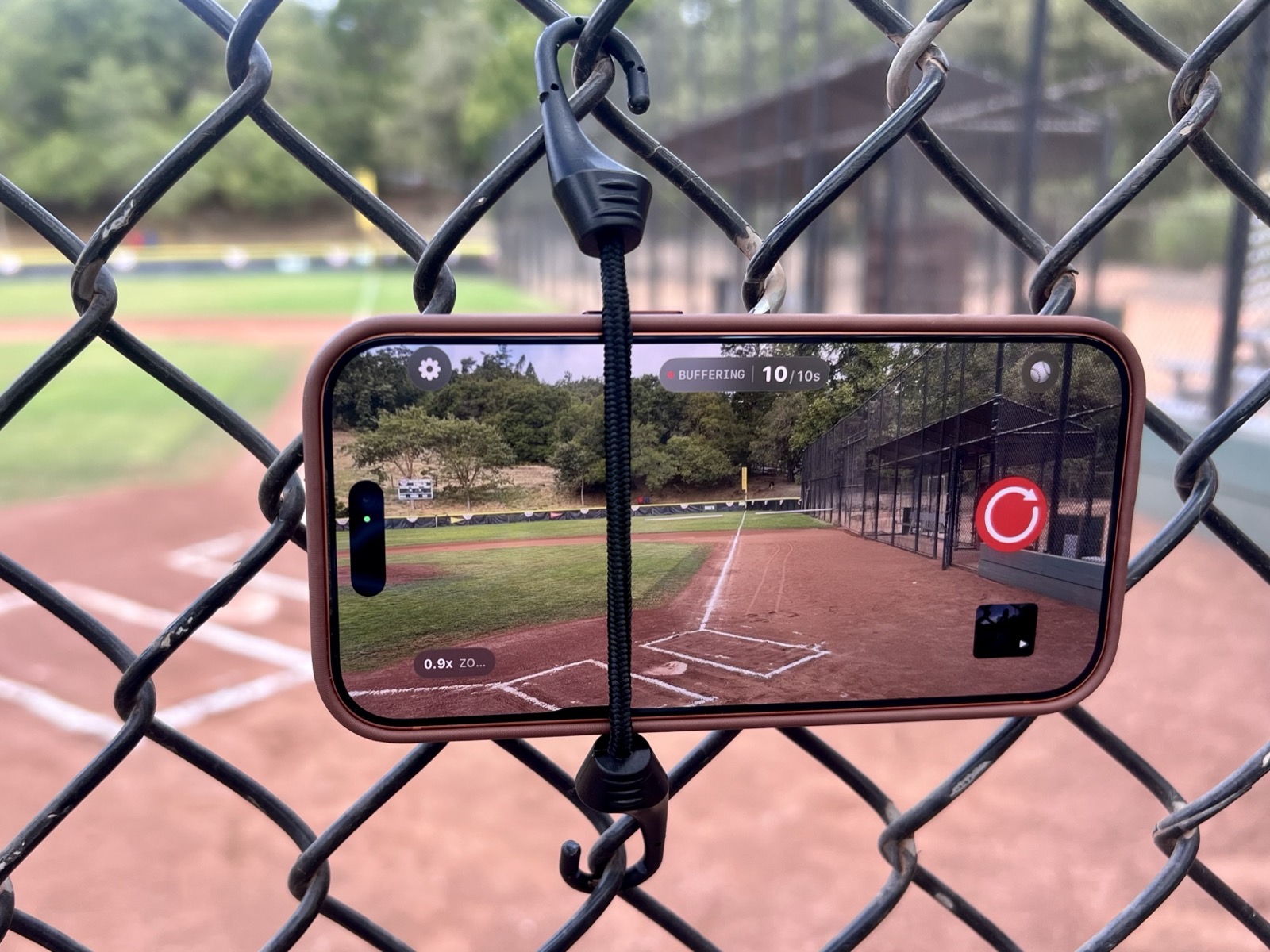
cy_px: 476
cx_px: 635
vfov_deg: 53.1
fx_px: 954
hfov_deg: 67.3
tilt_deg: -16.3
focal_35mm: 26
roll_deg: -0.4
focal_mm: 5.7
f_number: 1.5
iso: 50
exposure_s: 1/328
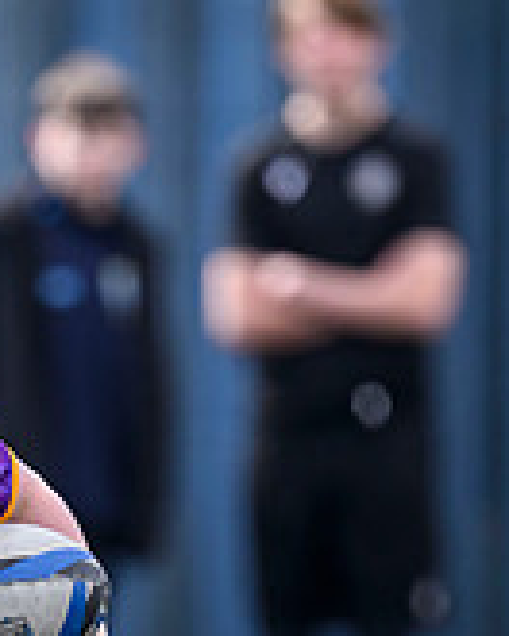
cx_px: -236
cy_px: 751
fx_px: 34554
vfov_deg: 1.1
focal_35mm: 1835
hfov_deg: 0.8
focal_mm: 400
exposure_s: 1/2500
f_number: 3.5
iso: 500
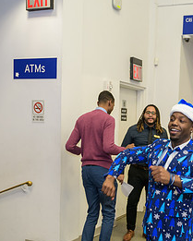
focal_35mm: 50
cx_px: 168
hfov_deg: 29.2
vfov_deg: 37.0
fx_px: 357
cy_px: 159
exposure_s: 1/125
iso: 1000
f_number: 3.2
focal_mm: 24
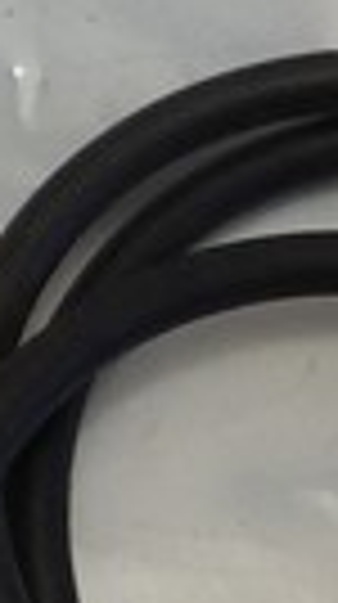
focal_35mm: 252
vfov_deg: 8.5
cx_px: -653
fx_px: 4030
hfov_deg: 4.6
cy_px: -162
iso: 50
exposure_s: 1/100
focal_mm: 2.93
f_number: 2.4
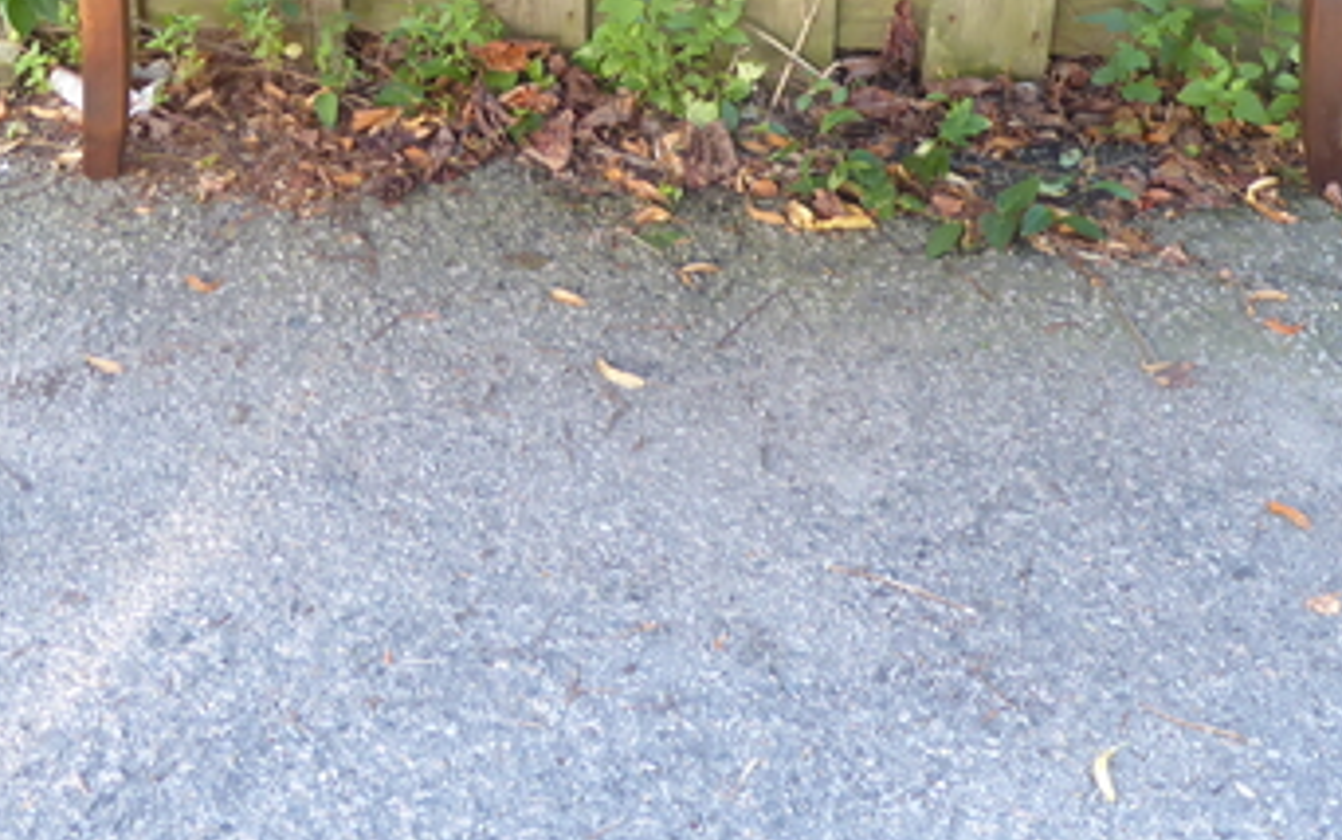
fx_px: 2451
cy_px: -24
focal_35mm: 67
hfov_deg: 30.6
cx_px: 620
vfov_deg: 18.9
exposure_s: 1/60
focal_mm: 6.3
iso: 250
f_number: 3.7
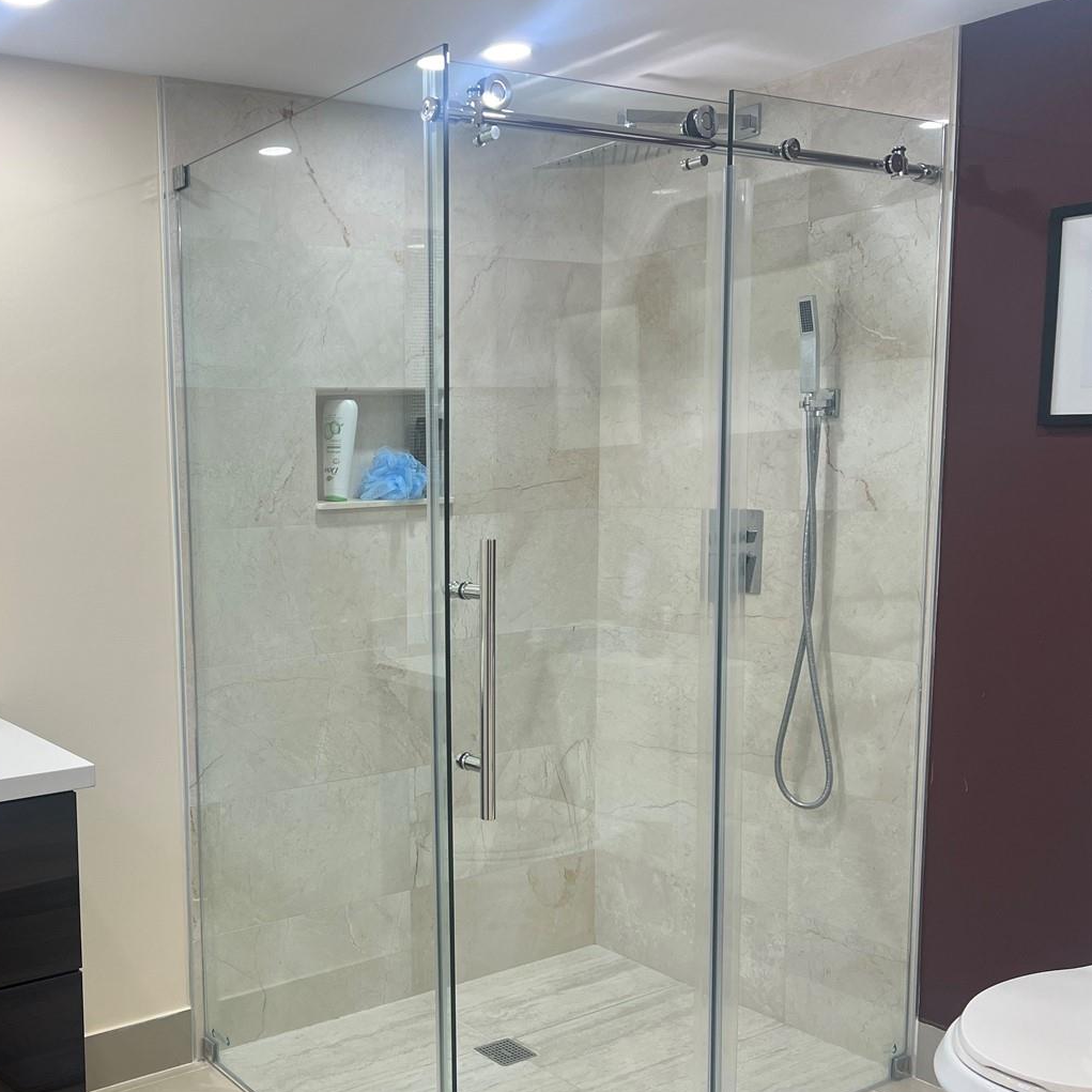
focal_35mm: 36
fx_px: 1285
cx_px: 242
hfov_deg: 44.1
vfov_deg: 45.9
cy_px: 627
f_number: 1.5
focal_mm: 5.7
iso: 64
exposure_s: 1/120
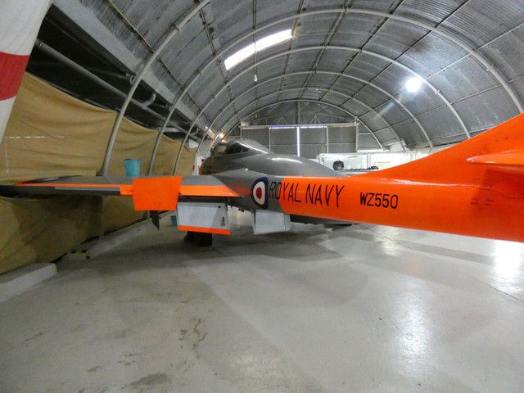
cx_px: 262
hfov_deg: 81.7
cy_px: 196
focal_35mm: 20
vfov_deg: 66.0
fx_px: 303
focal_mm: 3.6
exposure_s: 1/60
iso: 1600
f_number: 2.8
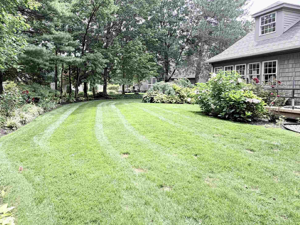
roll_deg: -0.7
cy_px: 92
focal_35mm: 22
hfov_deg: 75.1
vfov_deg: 60.7
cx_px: 114
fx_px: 191
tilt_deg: -1.4
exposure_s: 1/315
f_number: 2.2
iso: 50
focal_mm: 2.22
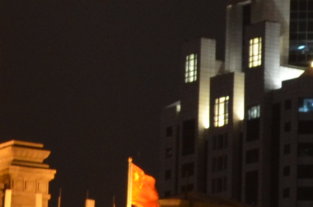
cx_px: -59
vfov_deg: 2.9
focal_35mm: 479
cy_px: -78
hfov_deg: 4.3
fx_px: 4151
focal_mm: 45
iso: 800
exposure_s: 1/8
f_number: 5.6
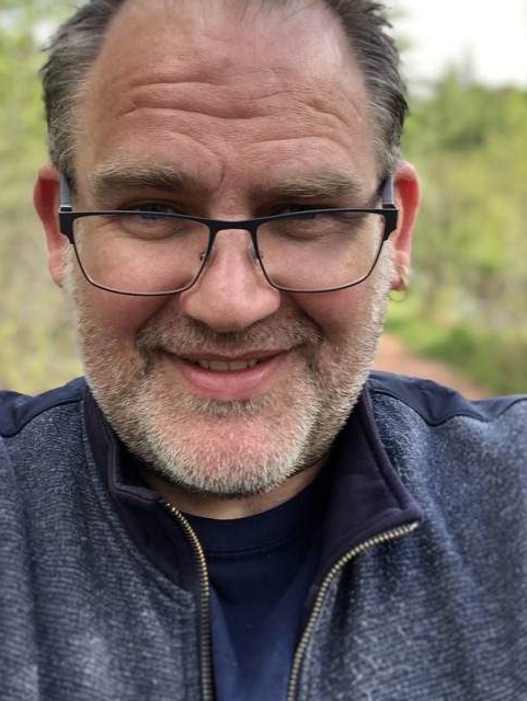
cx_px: 237
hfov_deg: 32.2
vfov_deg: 41.8
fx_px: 912
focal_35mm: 45
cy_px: 268
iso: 32
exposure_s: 1/120
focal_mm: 2.87
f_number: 2.2
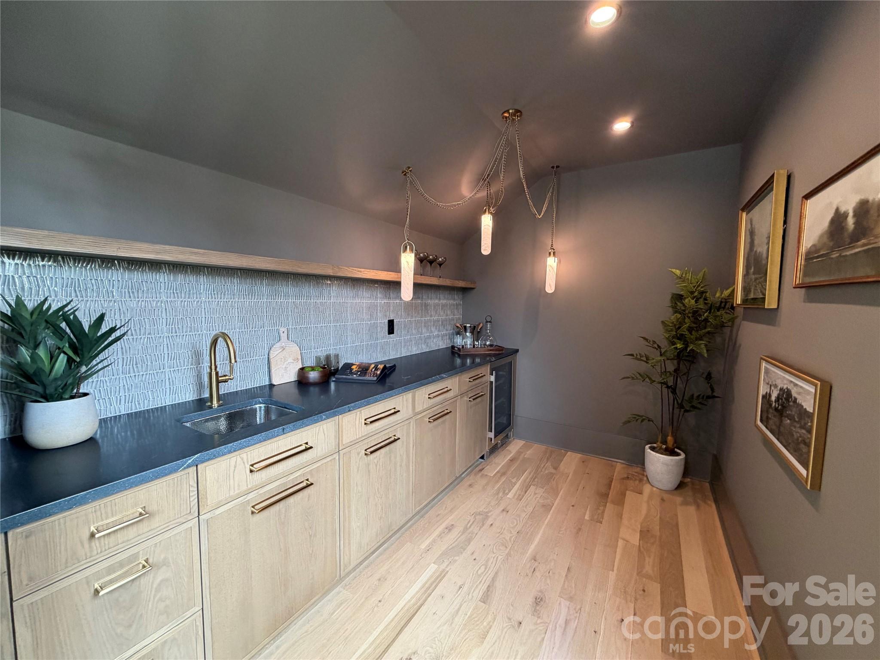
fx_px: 356
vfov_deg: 85.7
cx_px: 440
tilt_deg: -4.9
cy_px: 330
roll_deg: -0.4
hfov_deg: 102.1
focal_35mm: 14
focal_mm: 2.22
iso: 200
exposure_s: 1/60
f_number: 2.2
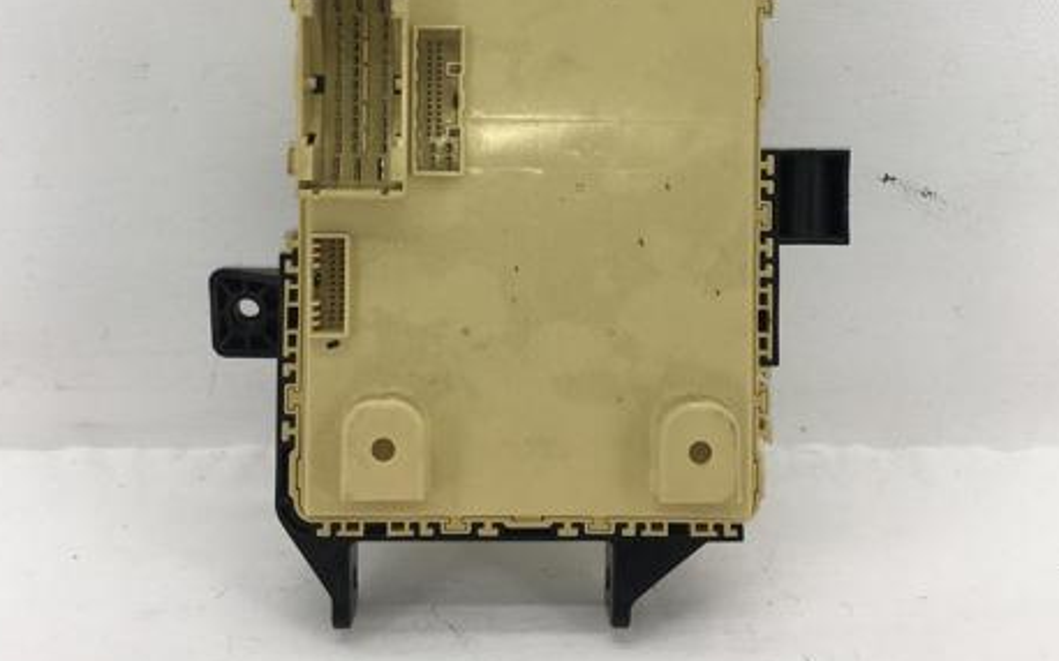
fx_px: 1241
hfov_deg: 46.2
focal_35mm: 43
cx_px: 520
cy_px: 136
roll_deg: -0.7
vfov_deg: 29.2
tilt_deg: -19.3
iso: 25
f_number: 2.2
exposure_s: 1/427
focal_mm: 4.15
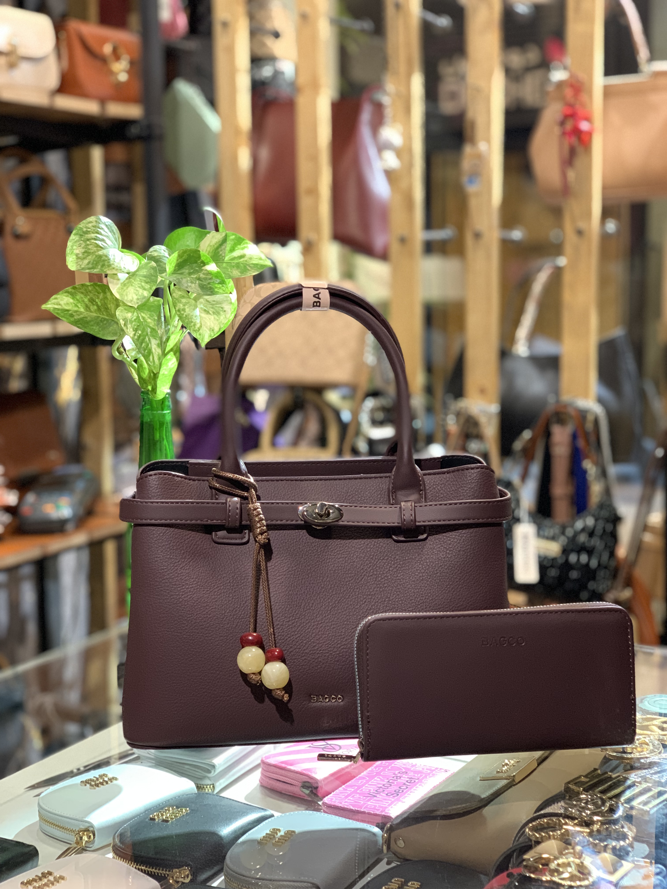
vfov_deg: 36.8
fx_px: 1336
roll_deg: +0.5
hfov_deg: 28.0
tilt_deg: -7.0
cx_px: 334
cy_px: 444
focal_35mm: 52
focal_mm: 6
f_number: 2.4
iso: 400
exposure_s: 1/50
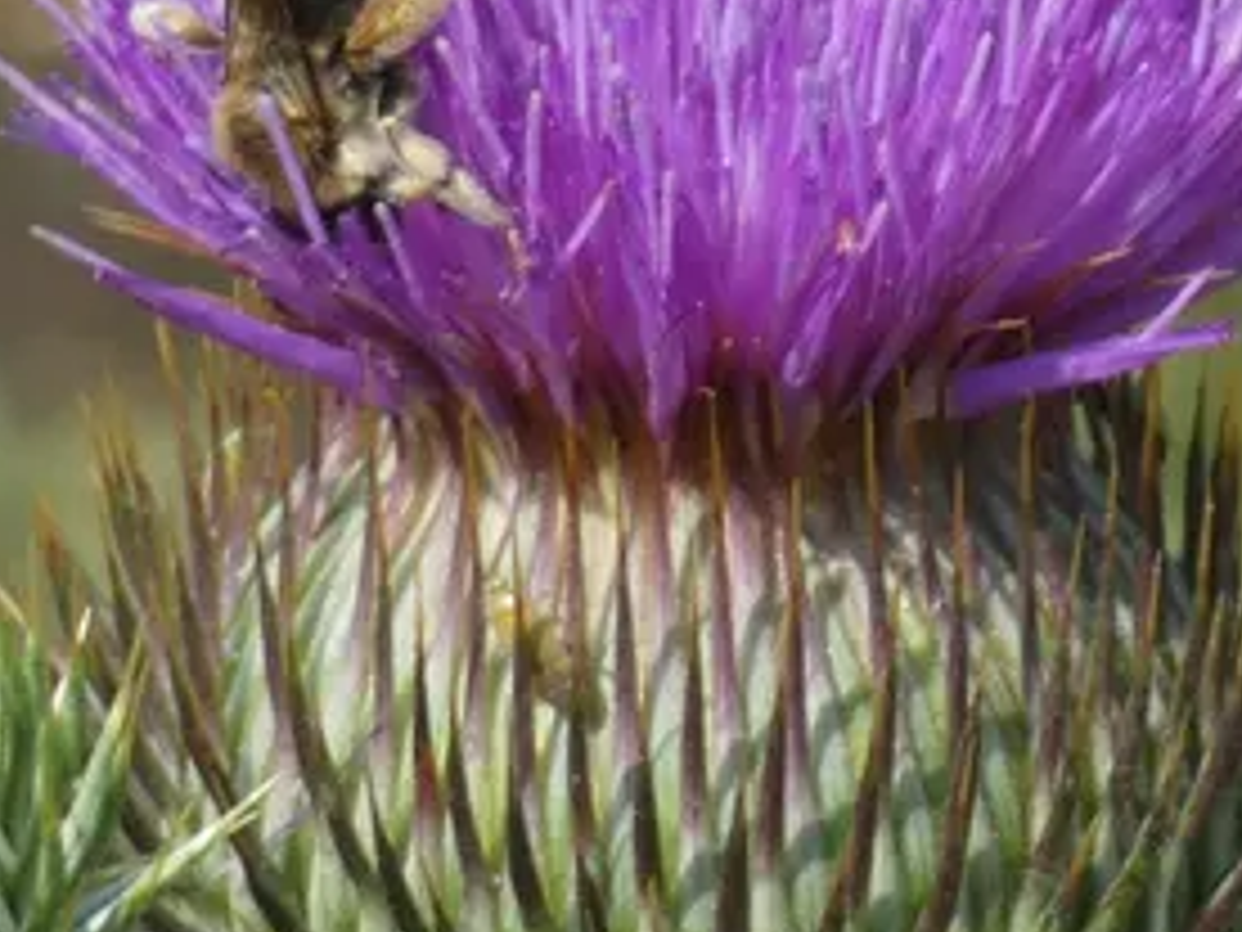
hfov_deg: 4.7
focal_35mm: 425
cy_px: 9
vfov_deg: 3.5
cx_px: 963
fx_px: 15249
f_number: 5.5
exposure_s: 1/200
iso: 80
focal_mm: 32.7
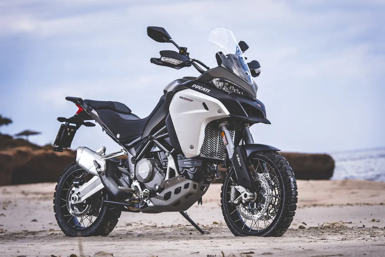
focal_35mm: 135
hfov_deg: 15.2
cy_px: 128
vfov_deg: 10.2
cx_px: 192
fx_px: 1443
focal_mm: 135
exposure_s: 1/250
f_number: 5.6
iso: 50
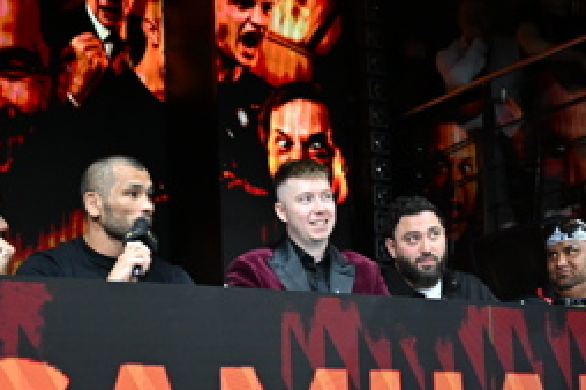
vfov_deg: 14.2
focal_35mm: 95
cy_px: 374
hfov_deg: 21.3
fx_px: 1545
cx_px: 422
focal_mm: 35
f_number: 3.2
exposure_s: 1/1600
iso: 2500
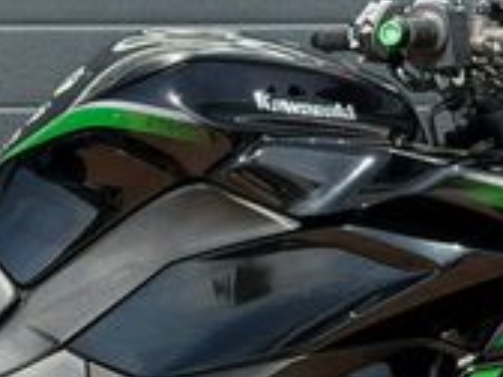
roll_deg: +0.5
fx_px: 2659
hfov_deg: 10.8
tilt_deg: -15.6
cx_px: 99
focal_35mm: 183
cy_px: 425
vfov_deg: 8.1
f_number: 1.78
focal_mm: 6.76
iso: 80
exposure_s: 1/2273
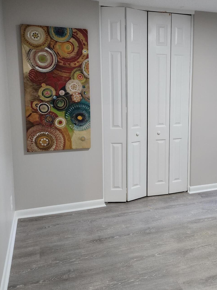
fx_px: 301
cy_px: 128
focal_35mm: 36
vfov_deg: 51.2
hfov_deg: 38.7
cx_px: 162
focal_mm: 6.4
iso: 640
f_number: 1.8
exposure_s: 1/120
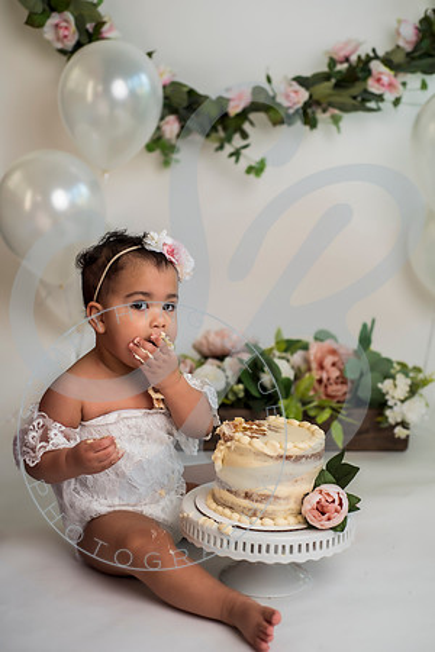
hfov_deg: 27.0
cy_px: 326
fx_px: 906
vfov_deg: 39.6
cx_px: 218
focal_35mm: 50
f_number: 2.8
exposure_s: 1/200
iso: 100
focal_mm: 50
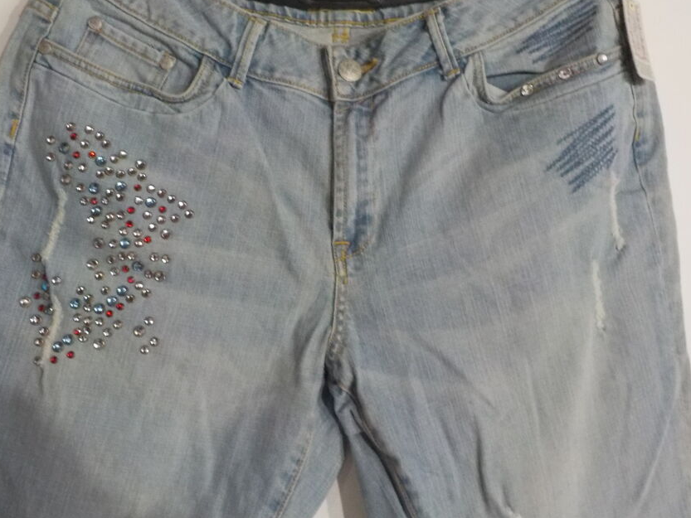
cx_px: 304
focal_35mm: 36
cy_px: 234
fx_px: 719
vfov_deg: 39.6
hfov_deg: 51.2
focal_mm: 4.1
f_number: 3.3
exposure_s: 1/8
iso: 640
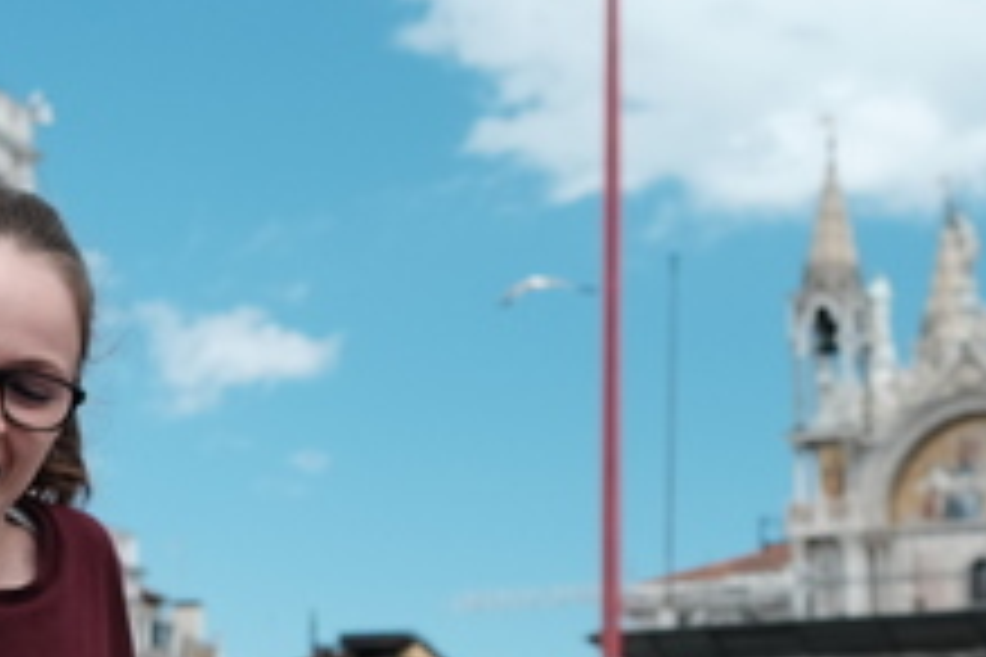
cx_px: 477
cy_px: 848
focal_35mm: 128
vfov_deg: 10.5
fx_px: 3506
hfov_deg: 16.0
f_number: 4
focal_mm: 23
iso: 200
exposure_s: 1/300
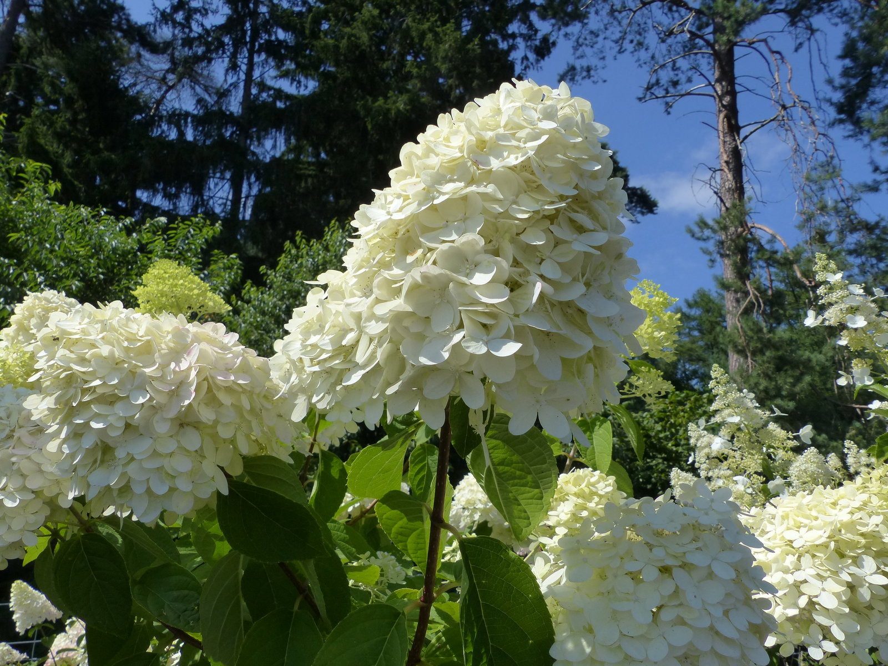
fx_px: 641
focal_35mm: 25
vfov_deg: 54.9
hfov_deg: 69.4
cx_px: 444
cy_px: 333
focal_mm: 4.5
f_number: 4
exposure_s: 1/1300
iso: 160
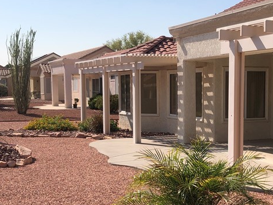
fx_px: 481
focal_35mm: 61
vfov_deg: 23.9
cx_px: 170
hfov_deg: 31.5
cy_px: 135
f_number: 1.8
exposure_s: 1/3003
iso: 20
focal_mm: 3.99
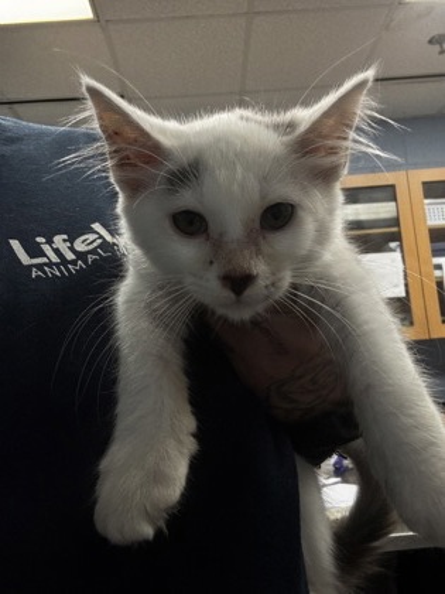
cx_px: 222
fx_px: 514
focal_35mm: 30
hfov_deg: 46.8
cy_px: 297
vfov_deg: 60.0
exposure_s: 1/64
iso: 25
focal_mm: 2.69
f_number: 1.9
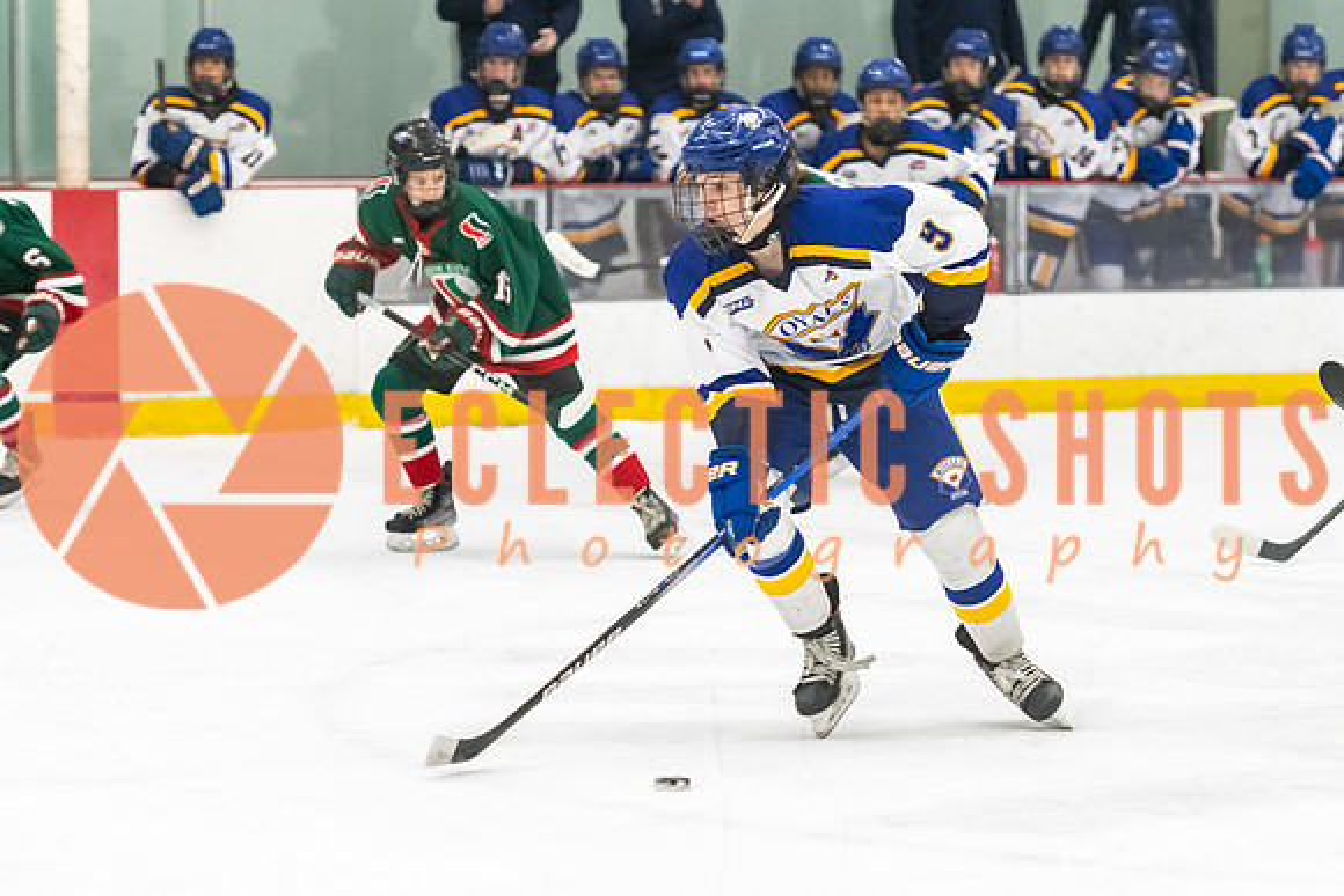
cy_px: 636
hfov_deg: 11.2
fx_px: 6831
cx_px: 774
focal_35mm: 183
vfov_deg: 7.5
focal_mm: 112
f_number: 2.8
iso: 4000
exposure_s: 1/800
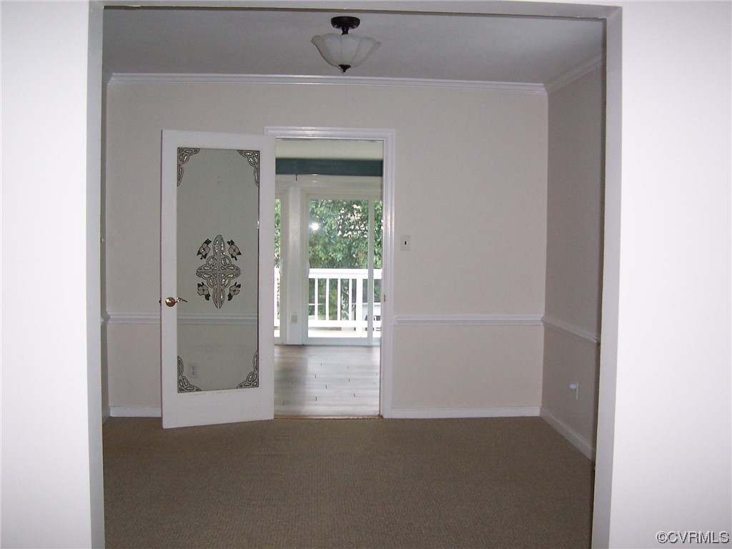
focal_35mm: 37
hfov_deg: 50.1
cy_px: 274
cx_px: 366
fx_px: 782
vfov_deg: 38.7
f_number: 2.8
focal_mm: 5.6
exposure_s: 1/60
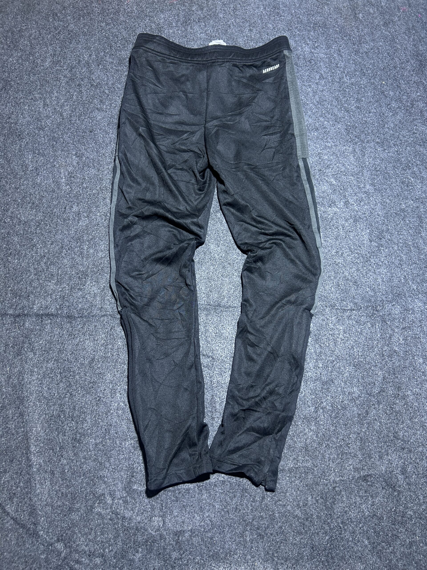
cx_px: 214
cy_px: 285
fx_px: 428
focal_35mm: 26
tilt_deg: -50.1
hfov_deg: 53.1
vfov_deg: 67.3
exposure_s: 1/50
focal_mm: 5.7
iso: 160
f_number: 1.5
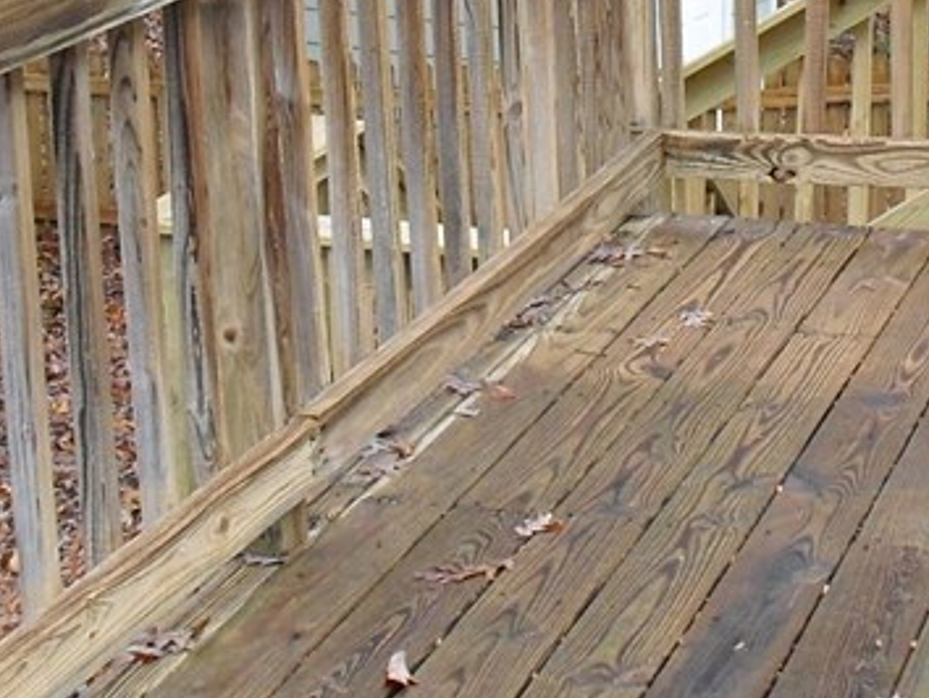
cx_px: 751
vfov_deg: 14.1
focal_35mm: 104
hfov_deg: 18.7
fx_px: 2793
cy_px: 87
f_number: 3.1
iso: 200
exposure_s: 1/100
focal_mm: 6.3
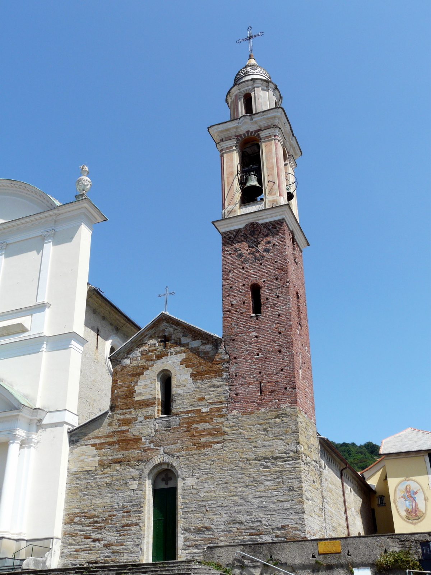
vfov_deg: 50.1
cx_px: 216
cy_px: 288
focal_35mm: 37
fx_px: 614
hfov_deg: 38.7
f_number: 5.6
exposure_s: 1/400
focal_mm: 6.1
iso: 100
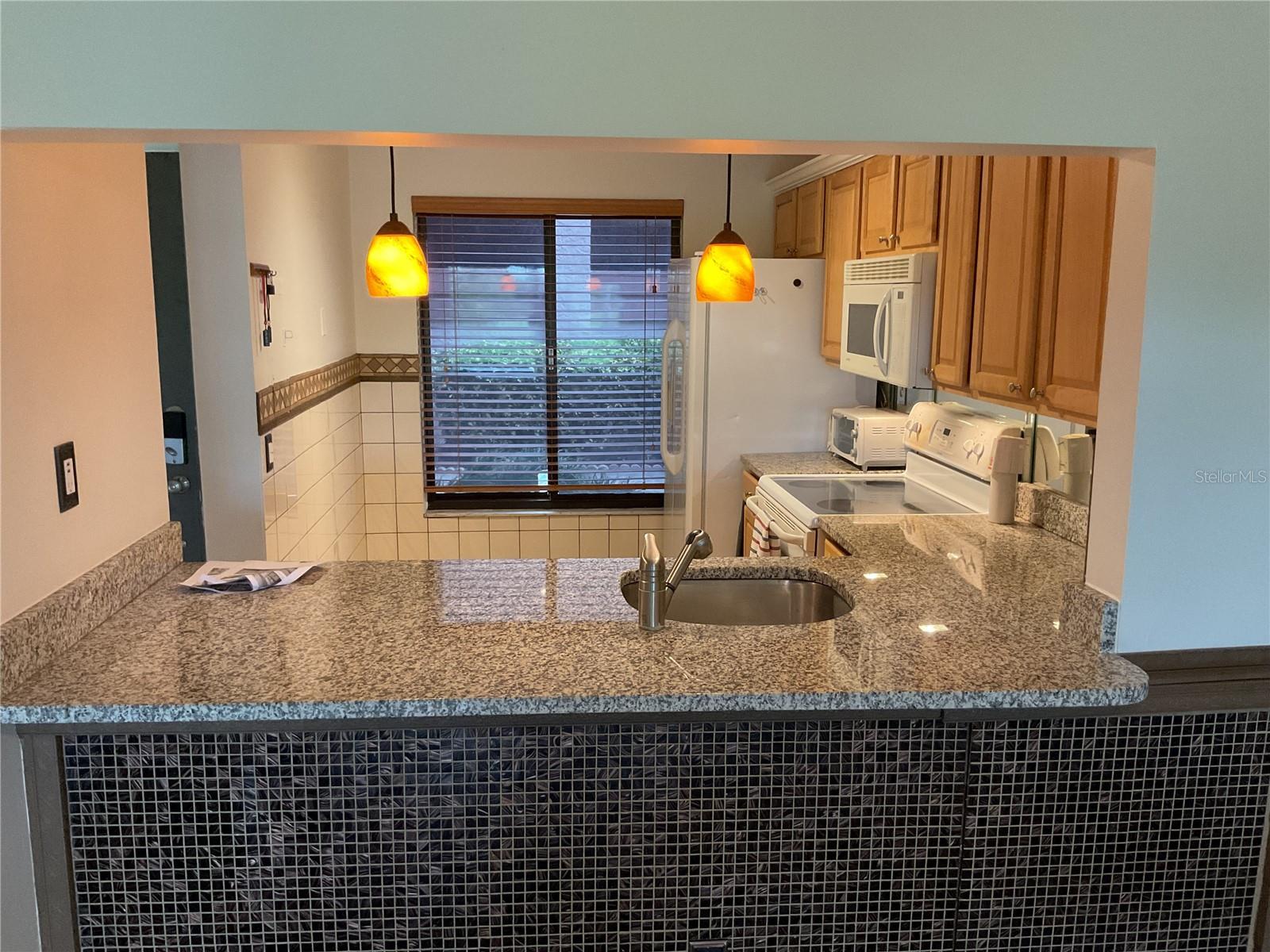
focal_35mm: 29
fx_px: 1064
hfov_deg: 61.7
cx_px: 635
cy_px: 476
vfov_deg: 48.2
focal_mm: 3
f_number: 1.8
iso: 200
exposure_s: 1/60
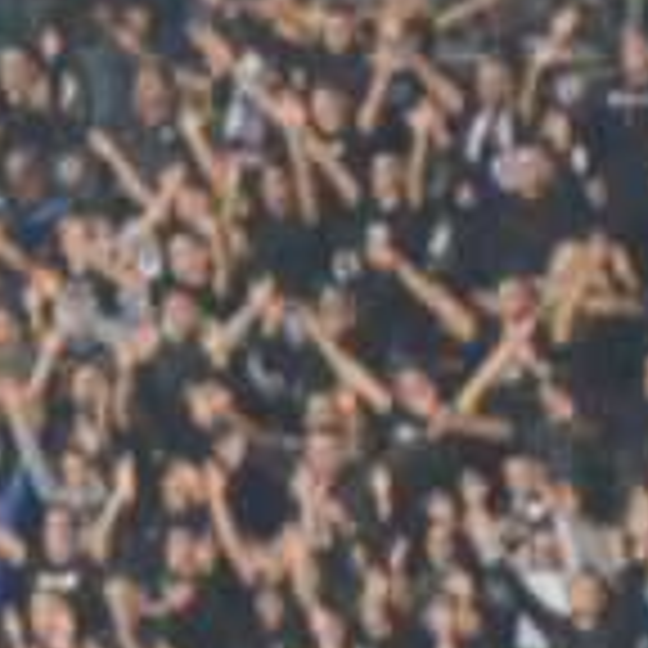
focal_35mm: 1128
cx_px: -1156
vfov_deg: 1.6
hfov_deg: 1.5
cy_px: 135
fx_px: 23890
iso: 3200
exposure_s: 1/80
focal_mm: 80
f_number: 5.3
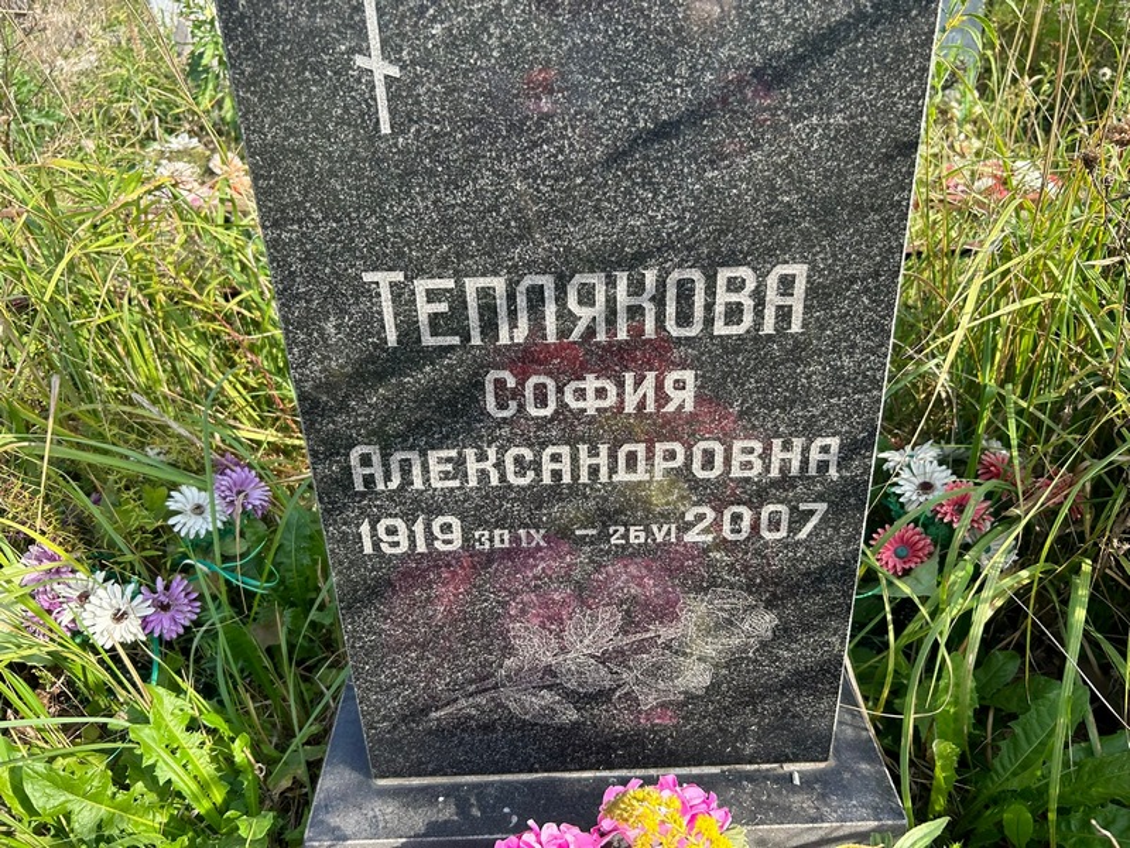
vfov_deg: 53.1
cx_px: 565
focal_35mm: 26
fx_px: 849
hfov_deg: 67.3
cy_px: 424
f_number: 1.5
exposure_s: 1/887
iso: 50
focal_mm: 5.7
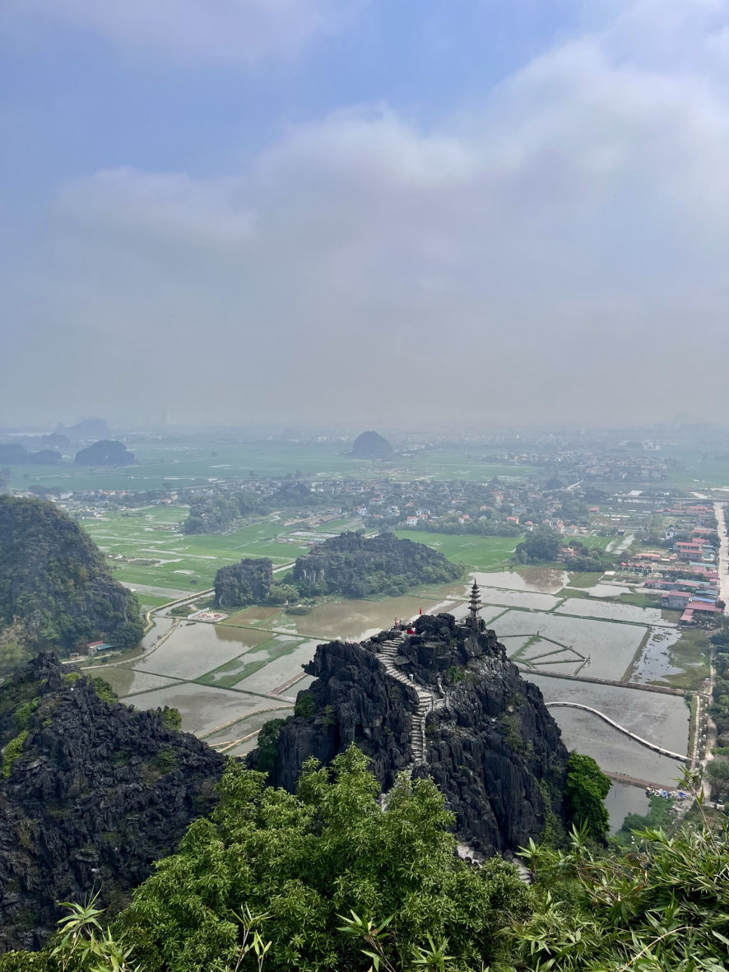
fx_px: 730
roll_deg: +1.0
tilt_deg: -5.7
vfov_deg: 67.3
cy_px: 486
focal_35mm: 26
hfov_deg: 53.1
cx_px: 364
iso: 50
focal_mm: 5.1
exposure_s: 1/6173
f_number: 1.6
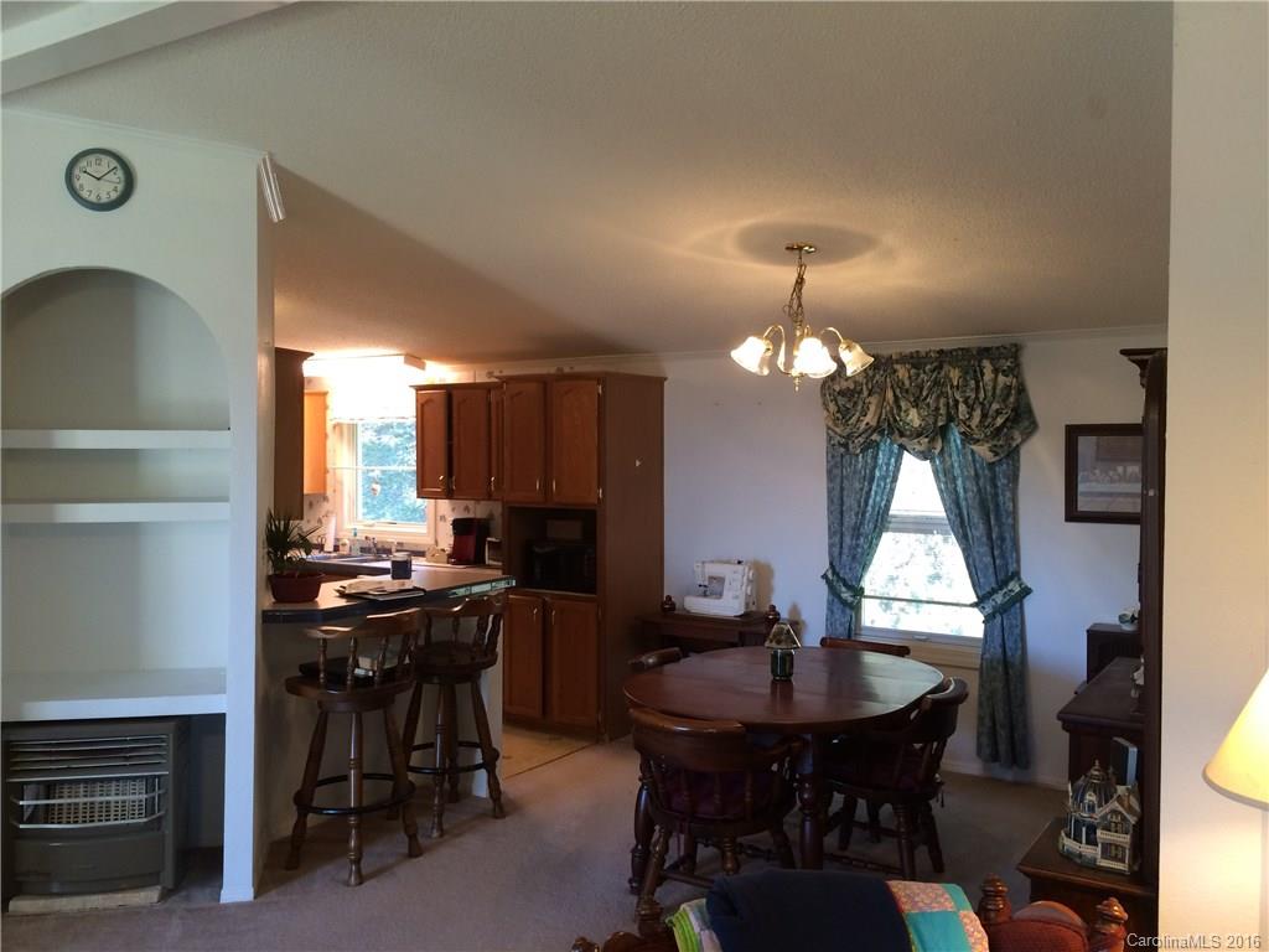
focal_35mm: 29
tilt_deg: -1.3
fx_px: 1063
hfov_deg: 61.7
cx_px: 634
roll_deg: -0.4
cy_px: 476
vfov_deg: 48.2
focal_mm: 4.15
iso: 80
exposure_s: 1/30
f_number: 2.2
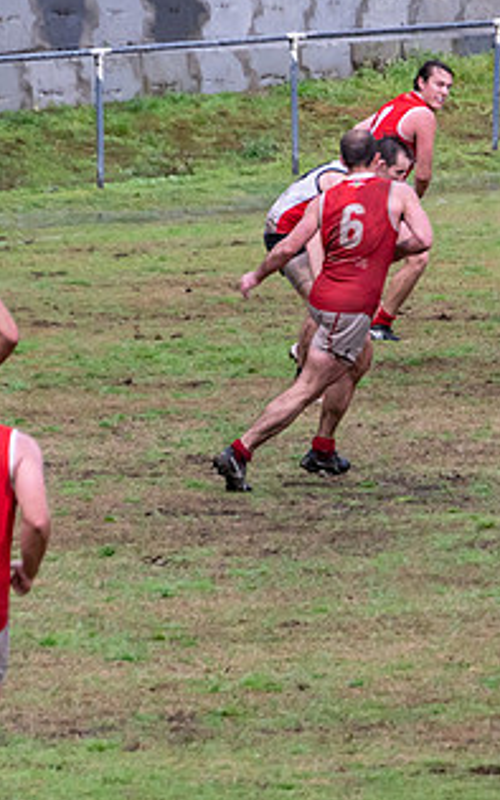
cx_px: 470
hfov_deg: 1.9
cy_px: 357
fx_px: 14732
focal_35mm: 676
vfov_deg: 3.1
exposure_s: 1/1600
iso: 800
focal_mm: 240
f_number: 6.3
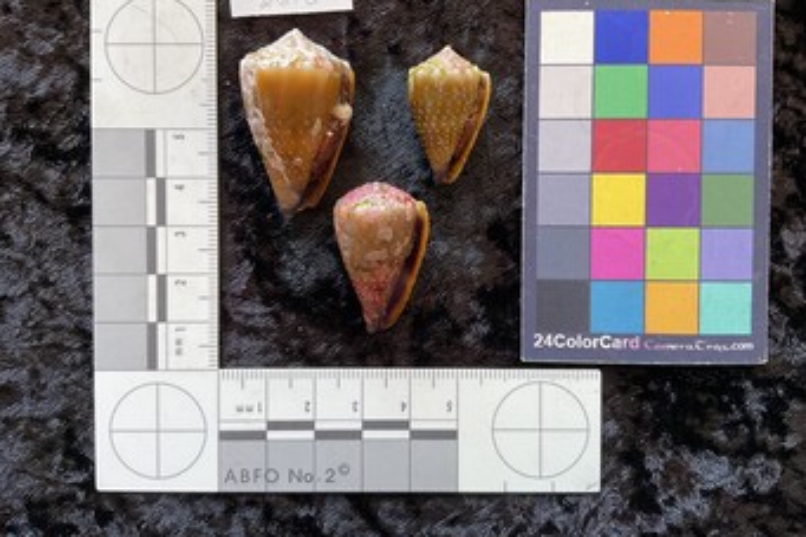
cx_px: 399
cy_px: 231
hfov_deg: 60.3
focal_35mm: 31
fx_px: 694
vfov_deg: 42.2
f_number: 1.8
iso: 50
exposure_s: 1/60
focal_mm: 3
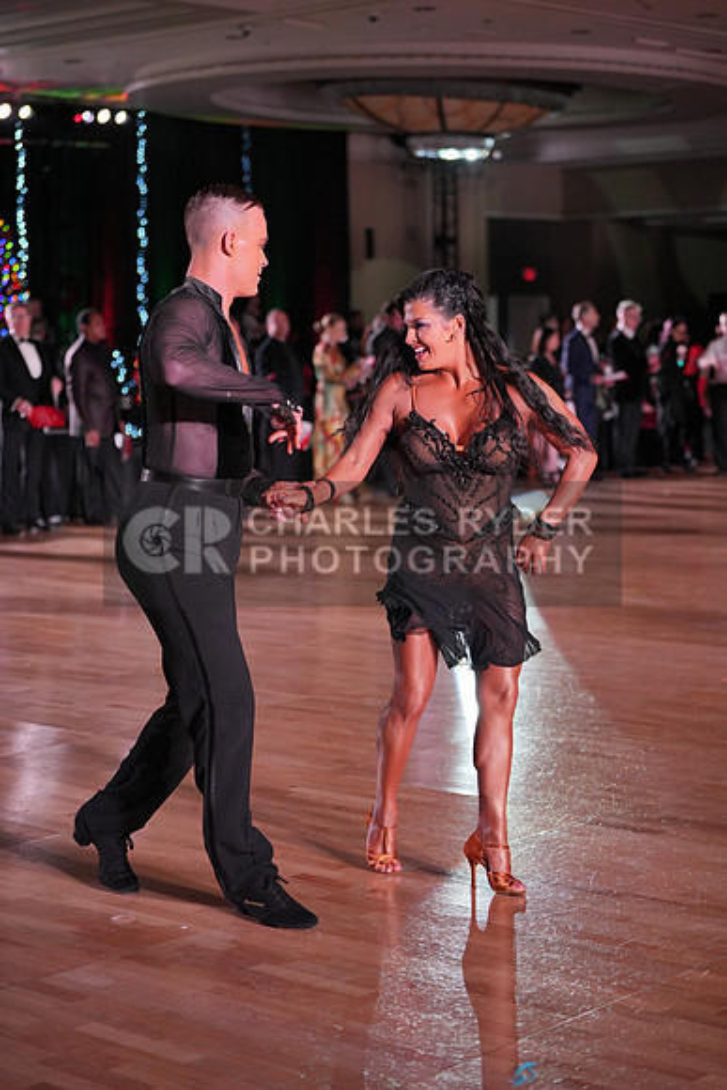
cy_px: 545
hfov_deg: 19.5
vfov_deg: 28.8
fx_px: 2119
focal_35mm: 70
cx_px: 364
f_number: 2.8
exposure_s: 1/800
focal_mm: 70
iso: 1600
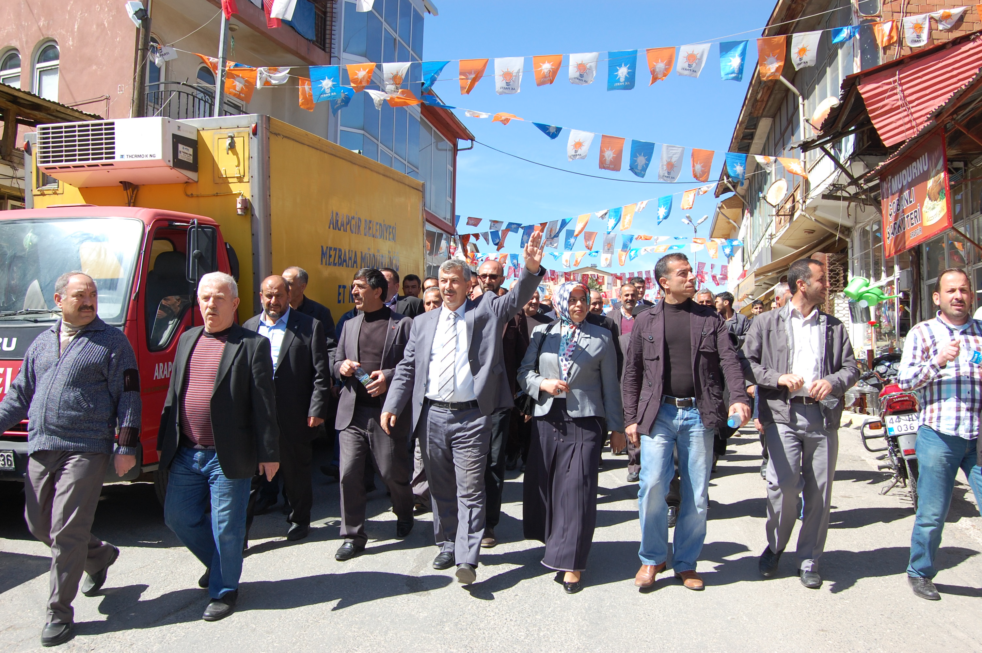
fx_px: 899
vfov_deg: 39.9
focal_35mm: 33
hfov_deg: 57.3
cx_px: 491
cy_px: 326
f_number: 8
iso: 200
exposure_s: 1/250
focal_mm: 22
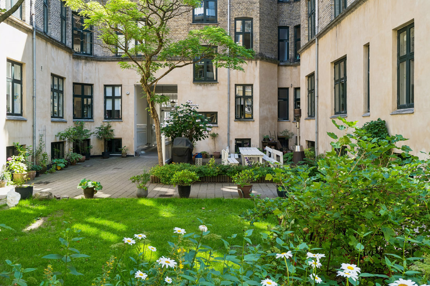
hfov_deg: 60.3
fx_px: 370
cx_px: 209
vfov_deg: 42.3
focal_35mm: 31
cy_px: 144
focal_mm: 20
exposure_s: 1/50
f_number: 8
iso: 200
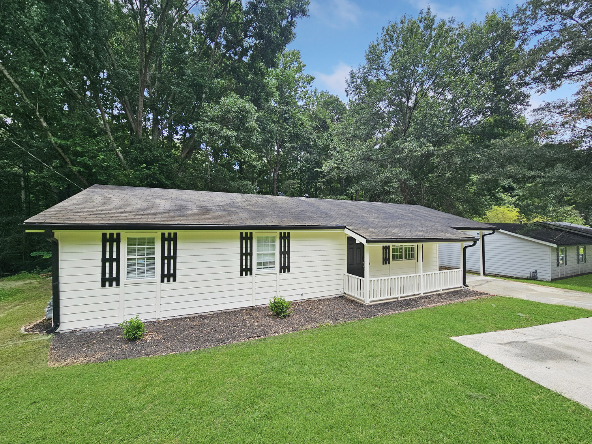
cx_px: 296
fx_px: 222
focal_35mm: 13
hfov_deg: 106.2
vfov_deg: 89.9
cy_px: 222
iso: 50
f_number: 2.2
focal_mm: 2.2
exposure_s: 1/1038
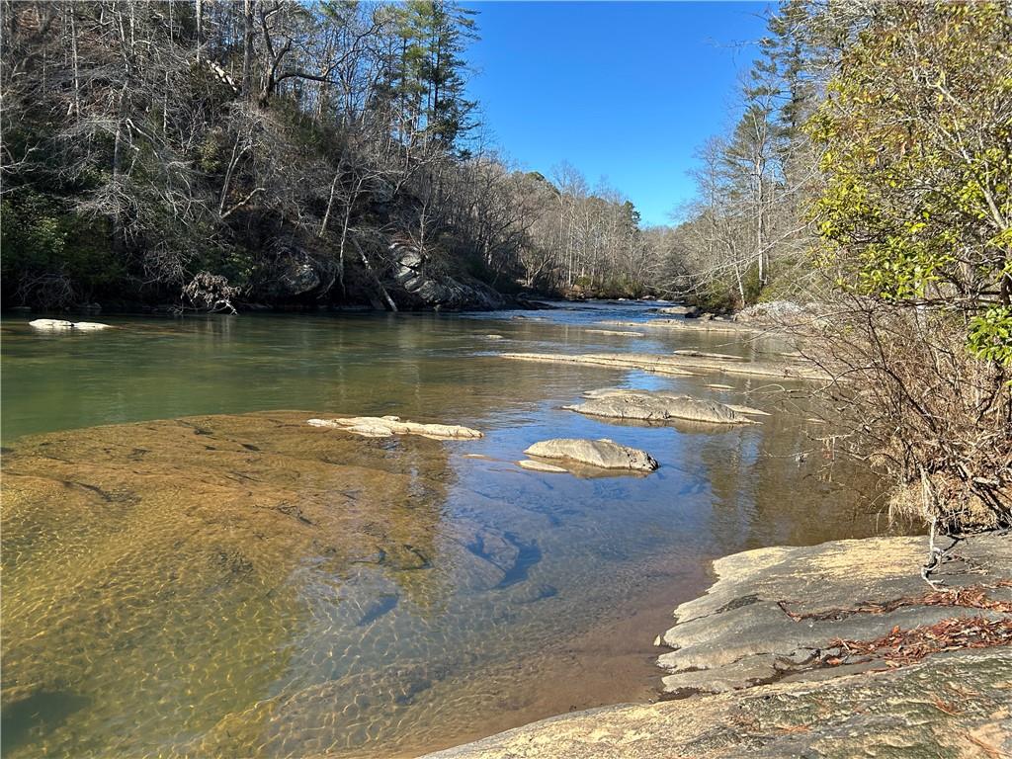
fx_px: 760
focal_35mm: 26
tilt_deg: -4.1
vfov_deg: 53.1
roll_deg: -2.0
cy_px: 380
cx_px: 506
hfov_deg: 67.3
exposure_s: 1/1531
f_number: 1.5
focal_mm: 5.7
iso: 50
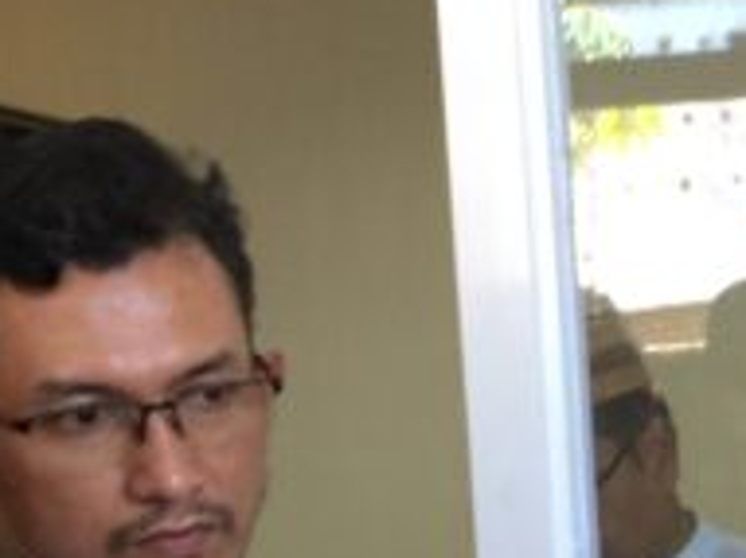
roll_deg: +2.4
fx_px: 2175
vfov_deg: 14.2
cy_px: 671
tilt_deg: -8.2
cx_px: 906
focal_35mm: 101
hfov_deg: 18.4
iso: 64
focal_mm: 4.15
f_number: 2.2
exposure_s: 1/17
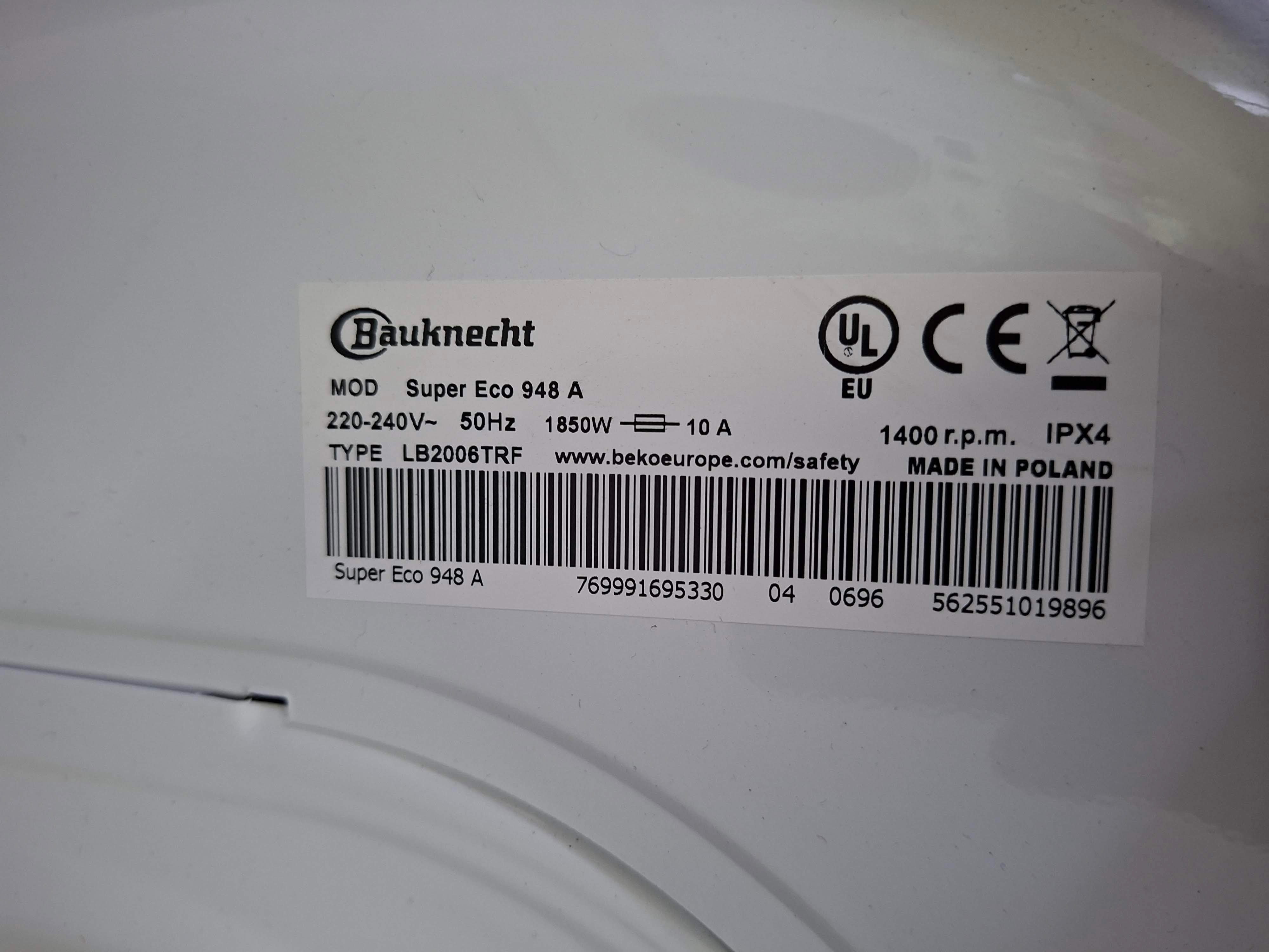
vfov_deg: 58.9
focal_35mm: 23
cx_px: 634
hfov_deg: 73.9
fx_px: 843
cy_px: 476
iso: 250
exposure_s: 1/33
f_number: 1.8
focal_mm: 5.54
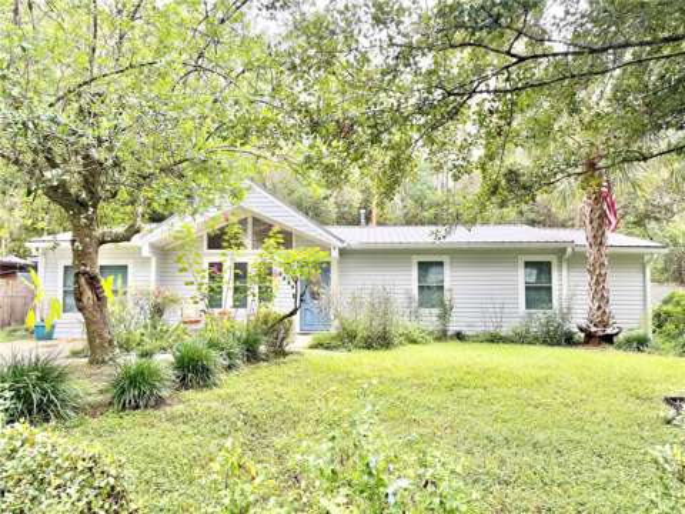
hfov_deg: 71.6
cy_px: 257
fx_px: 475
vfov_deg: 56.8
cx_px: 342
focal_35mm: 24
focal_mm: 6.76
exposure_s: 1/199
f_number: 1.78
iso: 80
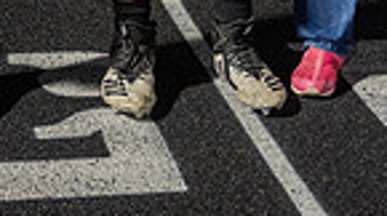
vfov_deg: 6.3
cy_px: -425
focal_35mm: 177
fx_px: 1813
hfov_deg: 12.2
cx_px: 137
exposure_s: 1/160
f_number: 4
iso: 1250
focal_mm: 33.5
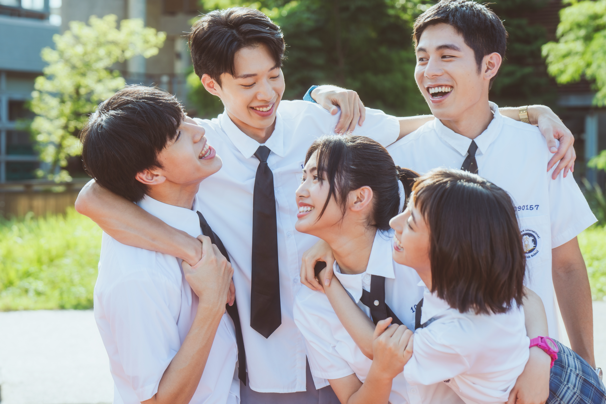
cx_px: 303
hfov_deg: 25.1
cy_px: 202
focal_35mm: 81
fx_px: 1363
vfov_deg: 16.9
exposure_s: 1/250
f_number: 5.6
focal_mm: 81
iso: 100
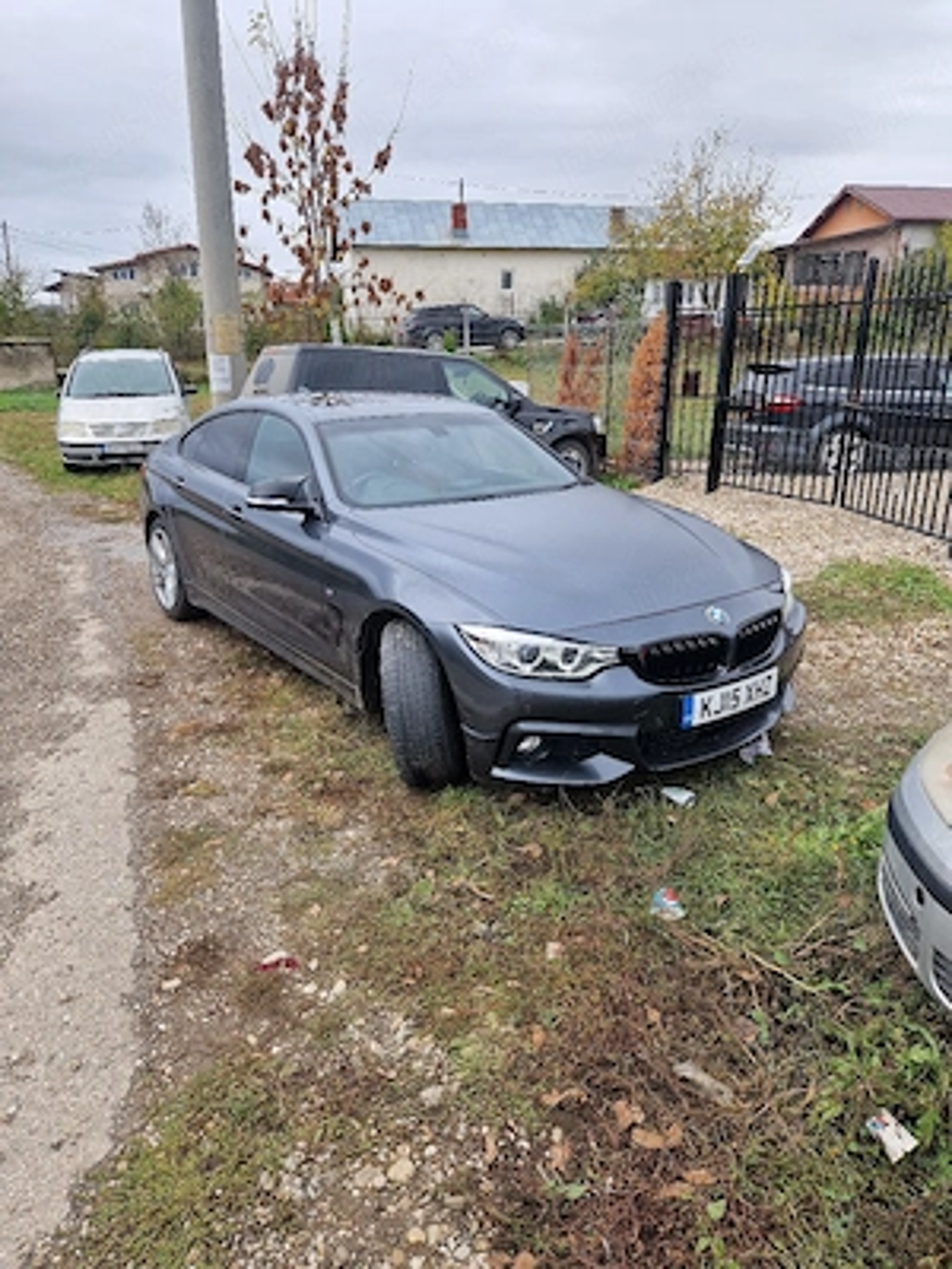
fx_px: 843
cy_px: 634
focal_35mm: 23
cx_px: 476
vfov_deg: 73.9
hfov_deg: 58.9
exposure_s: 1/667
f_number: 1.8
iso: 50
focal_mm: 5.4
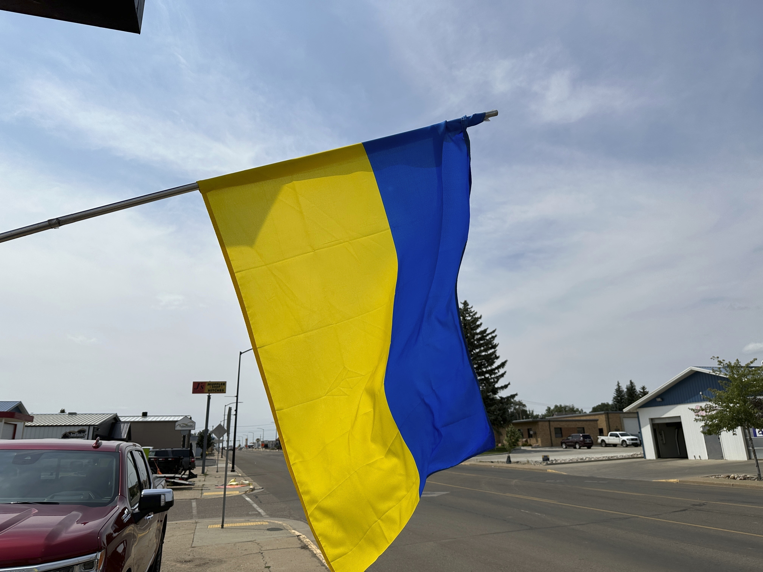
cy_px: 286
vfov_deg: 56.8
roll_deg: +1.3
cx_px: 382
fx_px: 529
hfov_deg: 71.6
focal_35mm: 24
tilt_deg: +14.1
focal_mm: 6.86
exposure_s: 1/12048
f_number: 1.78
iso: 80
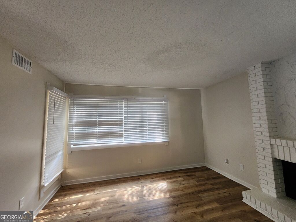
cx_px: 148
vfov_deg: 89.9
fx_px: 111
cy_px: 111
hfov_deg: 106.2
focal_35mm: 13
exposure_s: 1/60
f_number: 2.2
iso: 400
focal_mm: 2.2
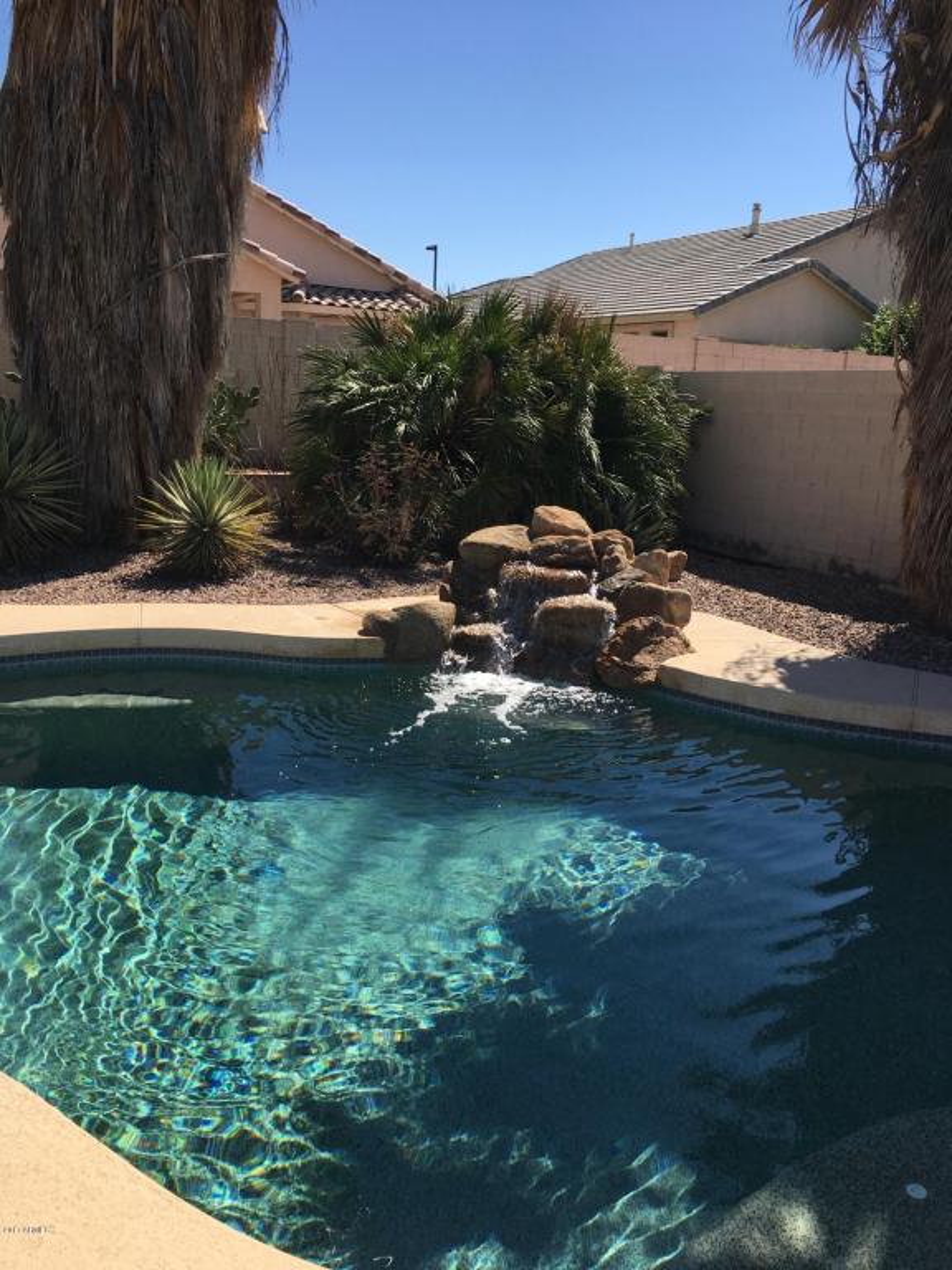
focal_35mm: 29
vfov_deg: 61.7
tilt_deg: -11.1
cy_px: 635
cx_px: 476
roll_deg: -1.7
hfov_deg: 48.2
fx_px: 1063
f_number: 2.2
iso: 25
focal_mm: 4.15
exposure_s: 1/1709
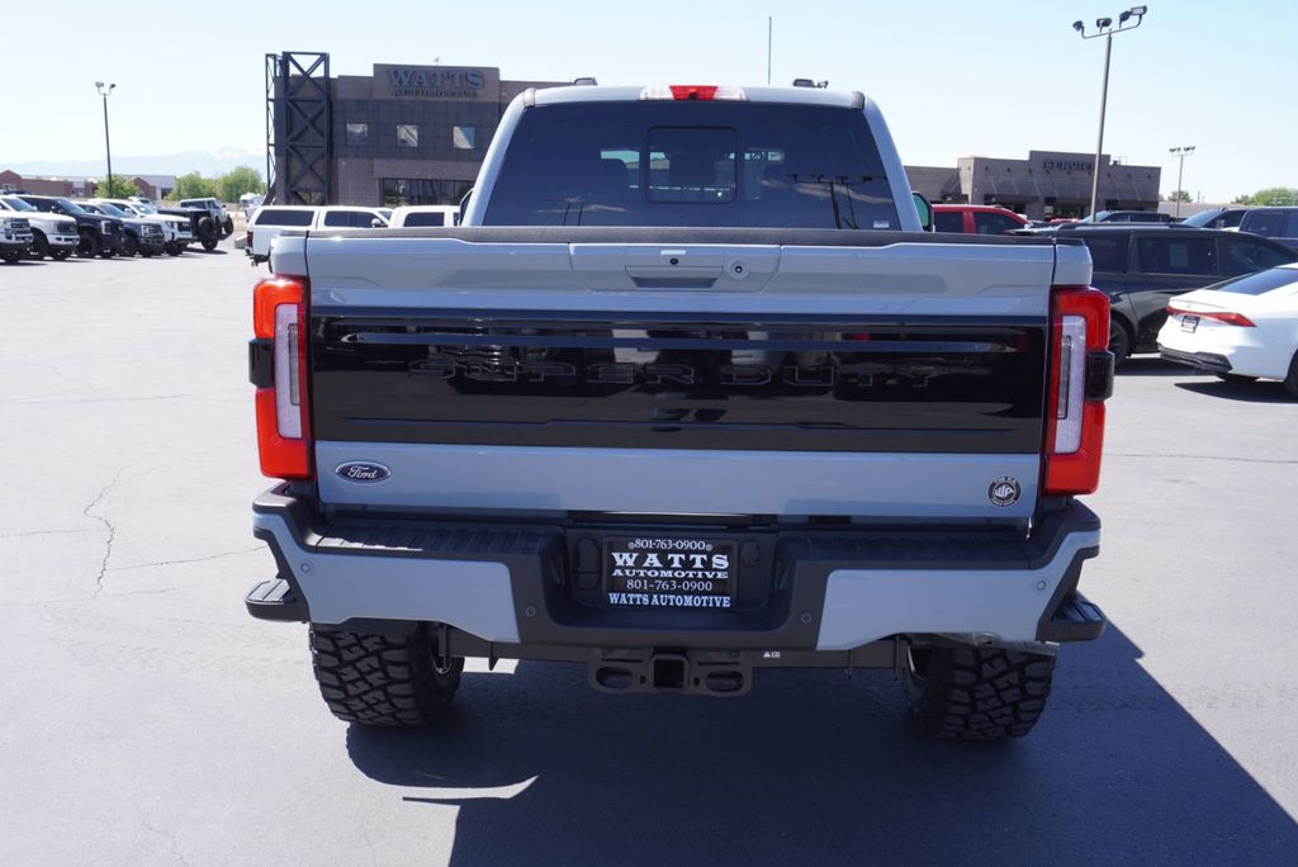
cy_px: 434
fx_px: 1190
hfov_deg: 57.2
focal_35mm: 33
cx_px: 649
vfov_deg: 40.0
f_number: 6.3
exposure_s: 1/125
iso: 100
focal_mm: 22
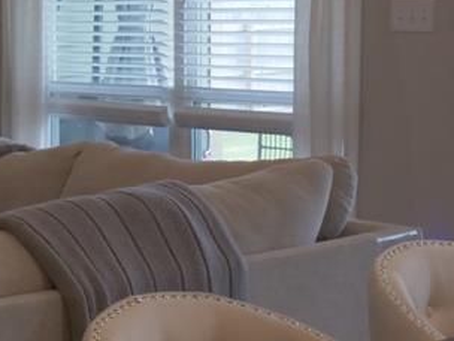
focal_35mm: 101
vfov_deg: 14.6
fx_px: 1325
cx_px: -48
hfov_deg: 18.7
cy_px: 151
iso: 1250
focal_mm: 15
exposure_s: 1/60
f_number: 8
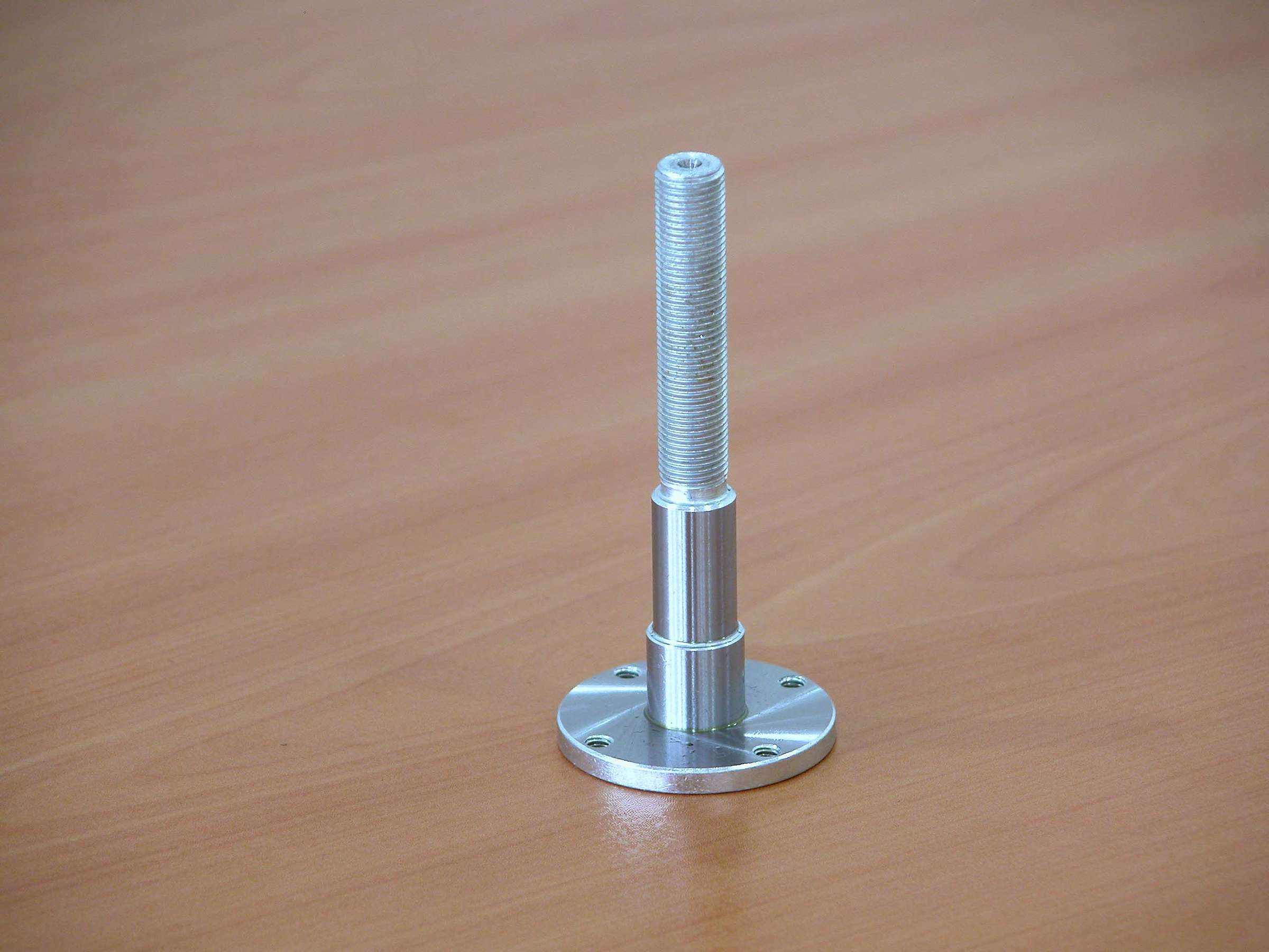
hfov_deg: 7.4
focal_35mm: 266
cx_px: 634
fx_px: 9751
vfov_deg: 5.6
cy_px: 476
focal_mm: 67.7
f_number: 4.2
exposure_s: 1/2.9
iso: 125
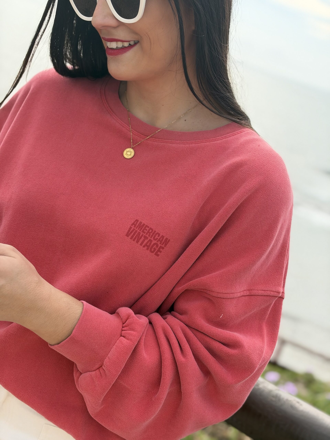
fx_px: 610
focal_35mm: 48
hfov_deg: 30.3
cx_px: 165
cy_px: 220
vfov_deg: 39.7
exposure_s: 1/1730
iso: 100
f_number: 1.8
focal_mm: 6.93
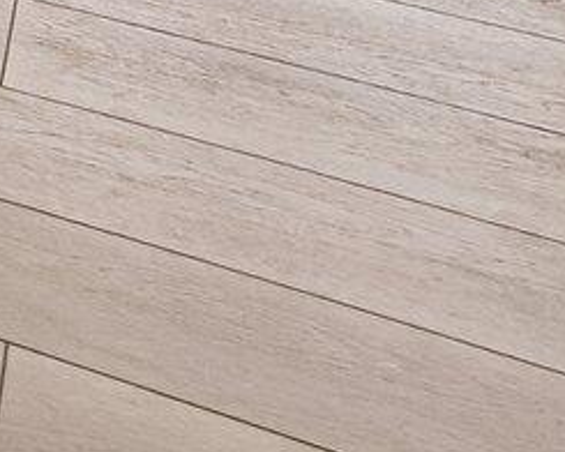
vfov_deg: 9.6
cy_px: -1034
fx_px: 1839
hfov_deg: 11.7
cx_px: -1033
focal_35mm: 110
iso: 100
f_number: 8
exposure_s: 1/15
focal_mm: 14
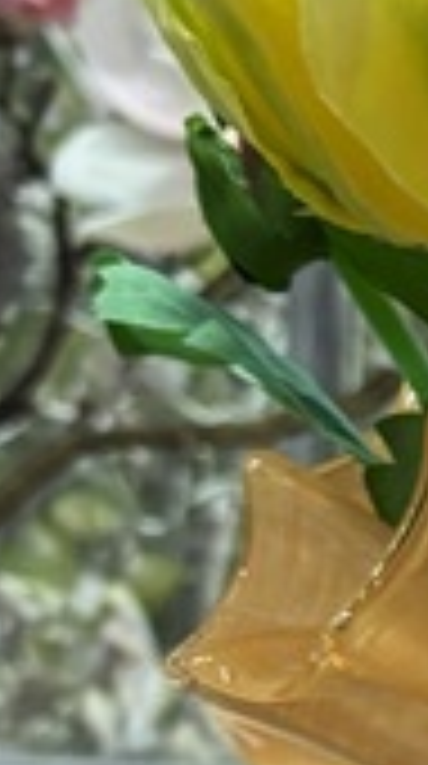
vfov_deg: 14.8
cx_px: 1147
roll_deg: -1.3
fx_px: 2879
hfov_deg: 7.7
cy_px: 855
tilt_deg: +3.4
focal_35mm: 142
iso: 200
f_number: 1.6
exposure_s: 1/50
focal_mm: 5.96
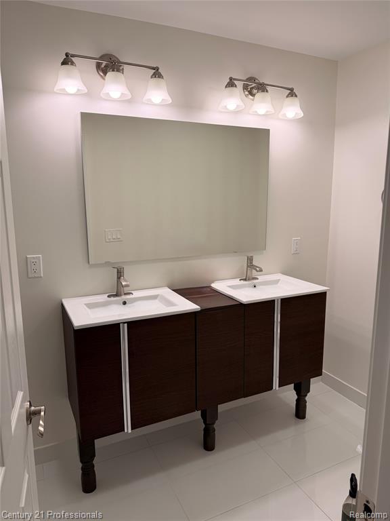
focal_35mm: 24
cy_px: 260
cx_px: 195
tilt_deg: -10.0
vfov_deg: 71.6
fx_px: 361
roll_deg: +0.0
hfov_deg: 56.8
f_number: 1.78
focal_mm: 6.76
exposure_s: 1/319
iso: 100
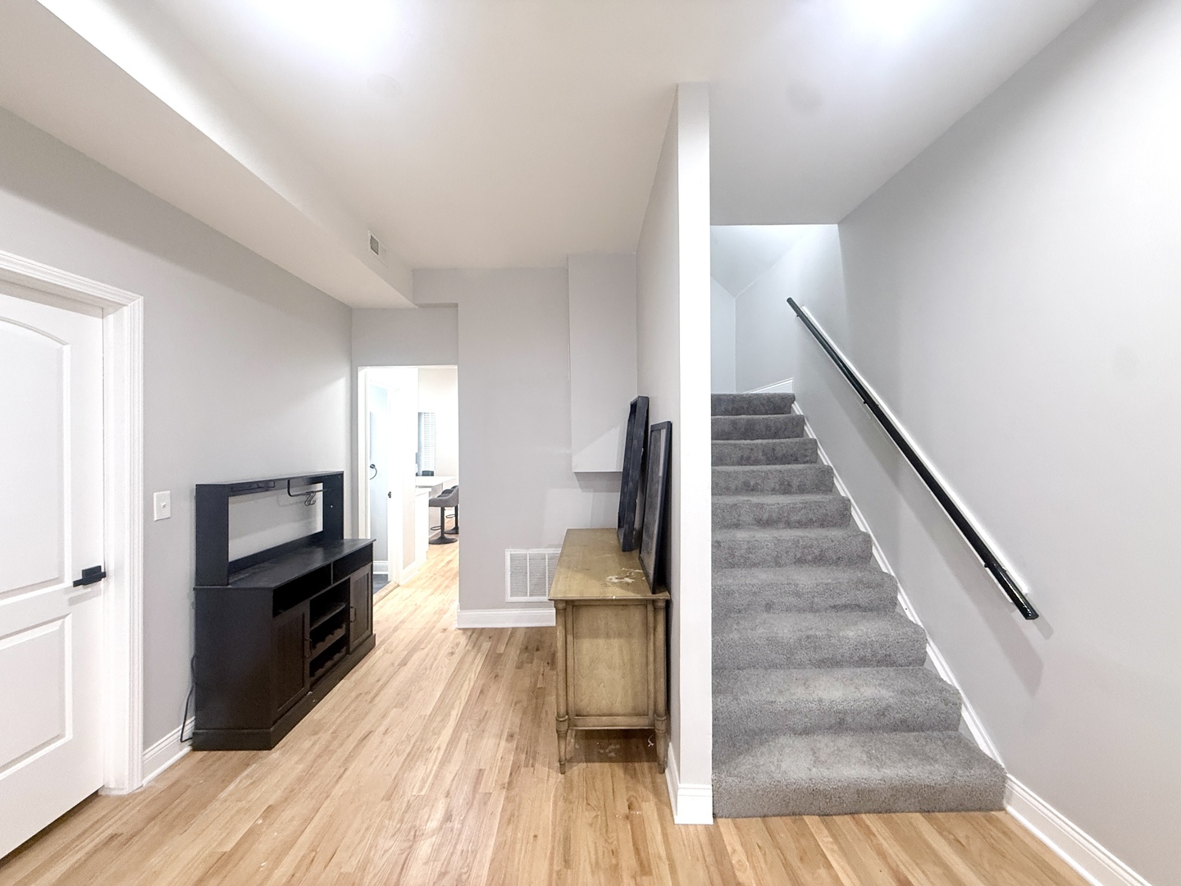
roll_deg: +1.3
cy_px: 443
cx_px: 590
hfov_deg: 102.1
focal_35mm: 14
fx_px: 478
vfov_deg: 85.7
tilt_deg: -0.2
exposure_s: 1/60
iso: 320
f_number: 2.2
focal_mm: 2.22
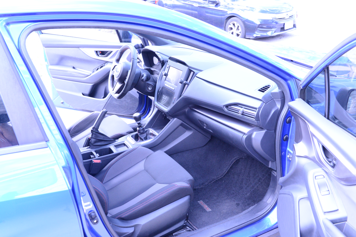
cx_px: 178
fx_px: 376
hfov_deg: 50.7
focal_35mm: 38
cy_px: 118
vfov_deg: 35.1
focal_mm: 38
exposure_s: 1/125
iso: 4000
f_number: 8
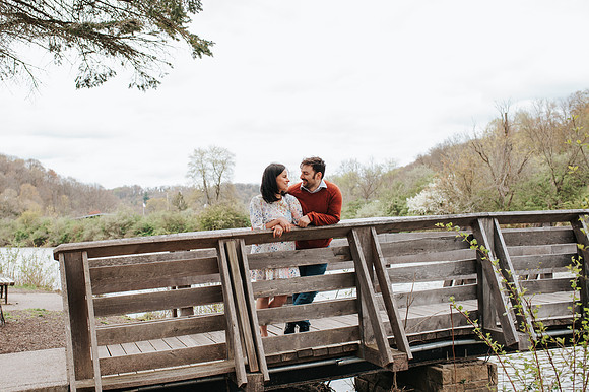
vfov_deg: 32.9
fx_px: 664
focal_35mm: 41
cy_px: 196
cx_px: 247
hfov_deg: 47.7
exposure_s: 1/320
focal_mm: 35
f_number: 3.2
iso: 100
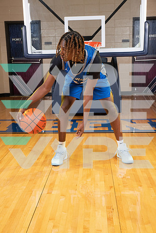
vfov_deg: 42.7
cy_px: 116
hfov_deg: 29.2
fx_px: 299
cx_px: 78
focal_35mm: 46
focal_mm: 46
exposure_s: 1/320
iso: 320
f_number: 7.1
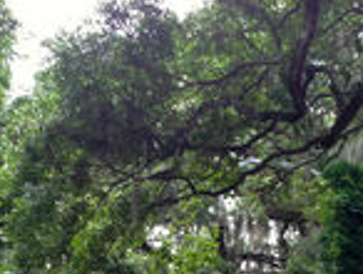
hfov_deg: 17.3
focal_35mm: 113
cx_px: 249
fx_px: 1187
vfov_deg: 12.5
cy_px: 405
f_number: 2.4
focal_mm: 4.13
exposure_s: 1/176
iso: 50
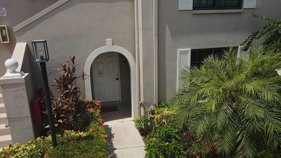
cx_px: 138
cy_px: 88
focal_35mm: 27
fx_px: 201
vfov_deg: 42.9
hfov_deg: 69.8
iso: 100
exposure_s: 1/1000
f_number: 2.8
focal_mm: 4.5
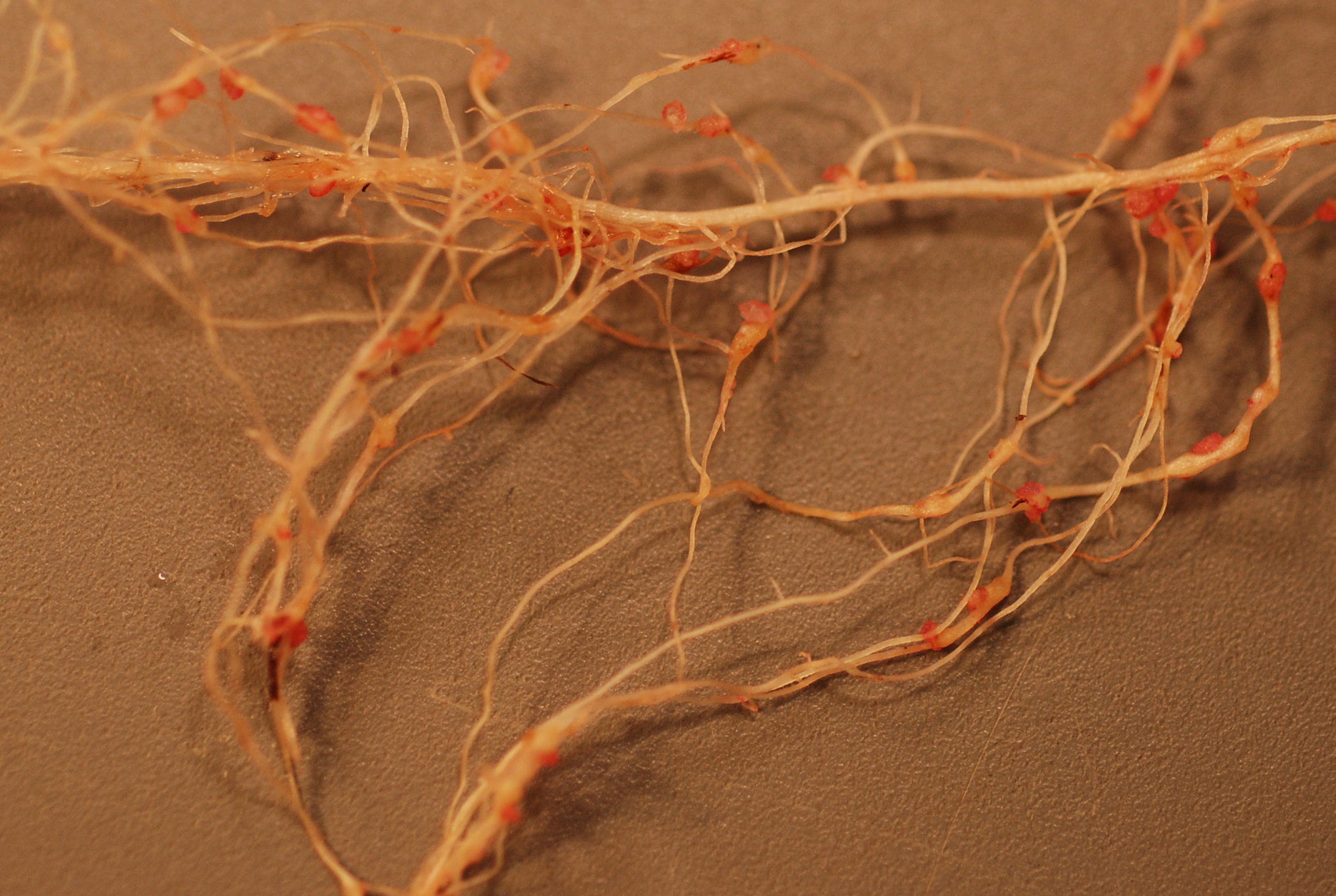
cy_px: 300
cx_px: 699
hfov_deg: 16.8
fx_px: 4537
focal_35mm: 122
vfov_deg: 11.3
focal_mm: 60
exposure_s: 1/320
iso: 400
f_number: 3.8
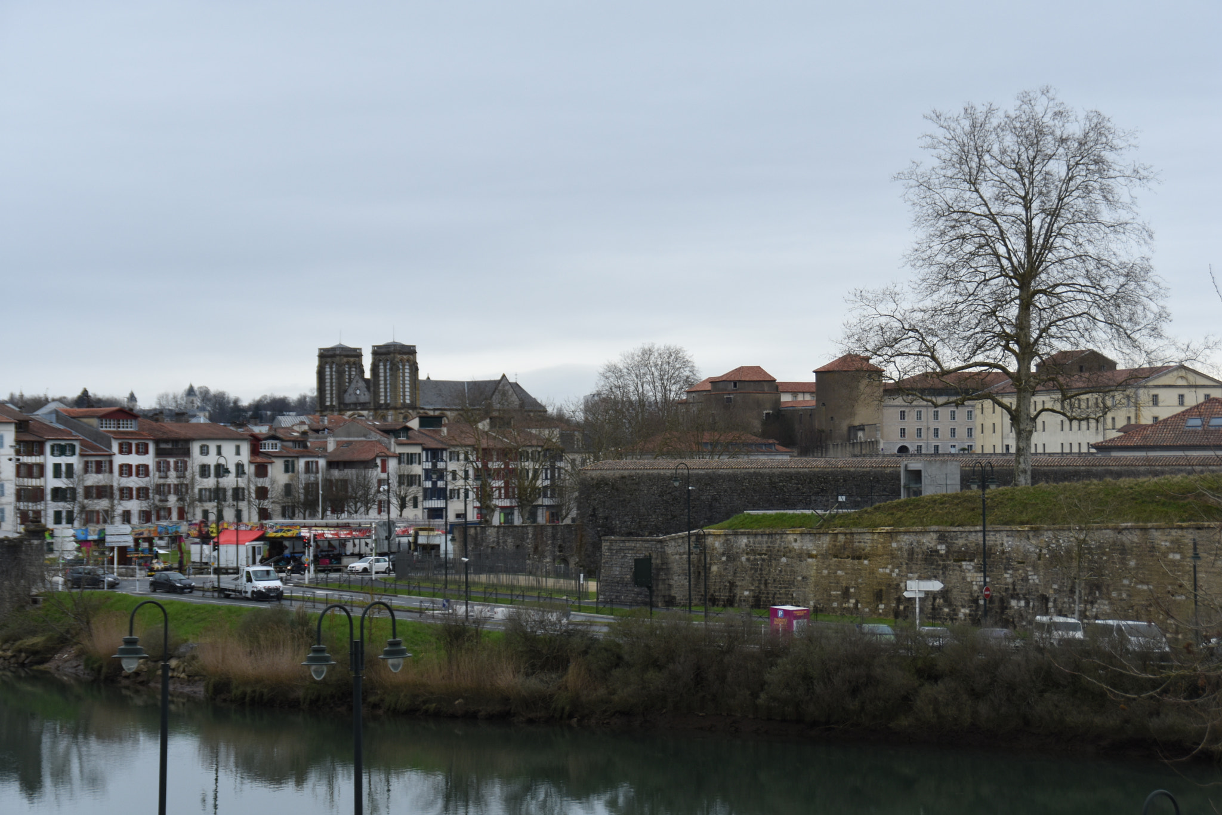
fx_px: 2647
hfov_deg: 26.0
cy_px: 408
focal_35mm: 78
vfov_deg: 17.5
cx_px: 611
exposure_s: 1/400
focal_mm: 52
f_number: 6.3
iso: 320
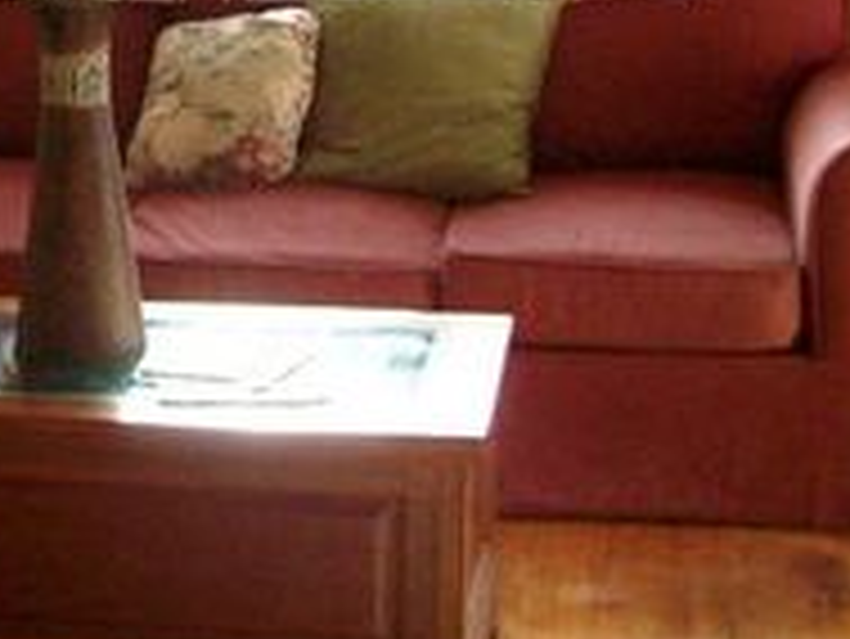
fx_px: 2334
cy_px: 29
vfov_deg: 15.3
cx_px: -27
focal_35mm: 95
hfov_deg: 19.9
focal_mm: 6
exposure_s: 1/137
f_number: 2.7
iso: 200
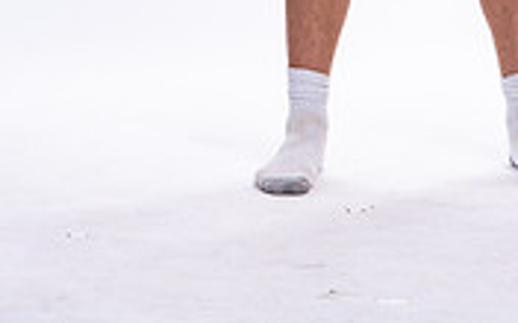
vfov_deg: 4.9
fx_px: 3685
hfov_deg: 8.0
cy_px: -335
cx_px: 371
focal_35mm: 261
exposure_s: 1/250
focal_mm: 100
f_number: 6.3
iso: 400
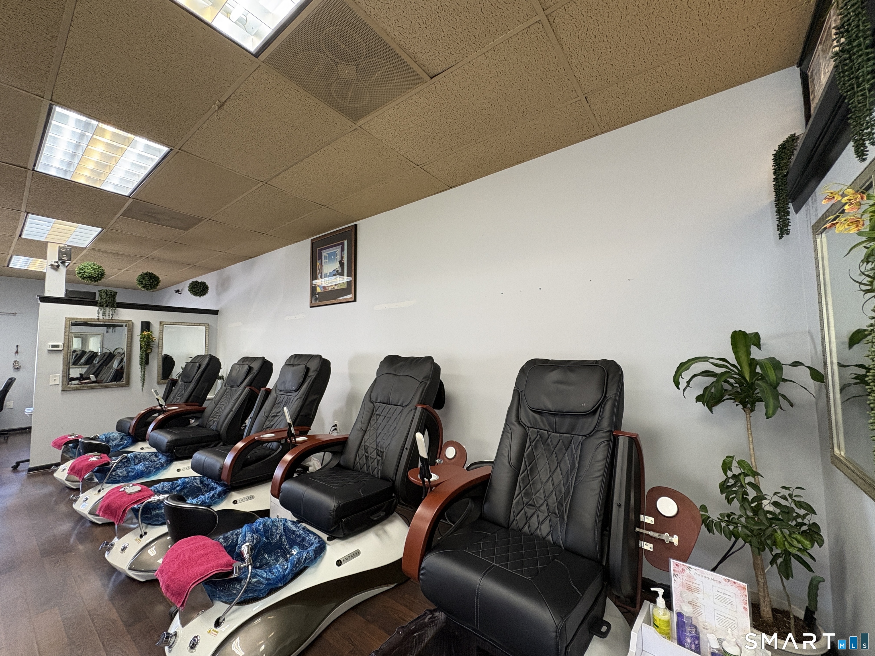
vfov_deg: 85.7
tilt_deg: +3.9
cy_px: 328
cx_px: 438
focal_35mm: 14
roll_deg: +1.0
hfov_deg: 102.1
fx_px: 354
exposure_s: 1/60
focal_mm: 2.22
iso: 160
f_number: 2.2
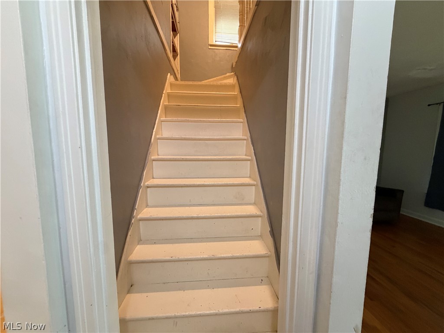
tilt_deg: -5.4
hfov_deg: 102.1
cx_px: 222
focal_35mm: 14
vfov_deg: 85.7
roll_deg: +0.2
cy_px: 166
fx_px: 180
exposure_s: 1/60
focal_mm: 2.22
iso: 400
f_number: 2.2
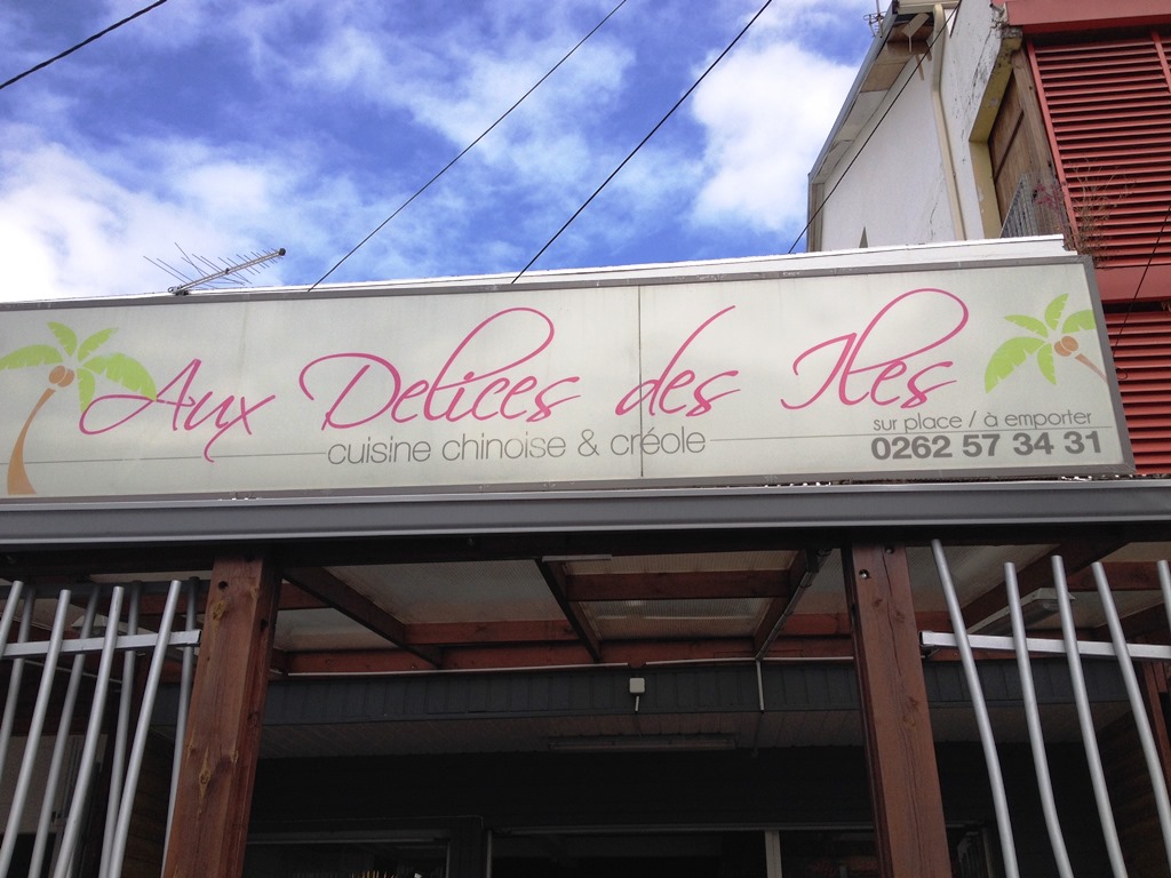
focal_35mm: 35
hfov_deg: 52.6
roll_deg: -1.6
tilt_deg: +22.6
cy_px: 439
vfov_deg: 40.7
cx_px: 586
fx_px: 1184
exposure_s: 1/1104
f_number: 2.4
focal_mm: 4.28
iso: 50
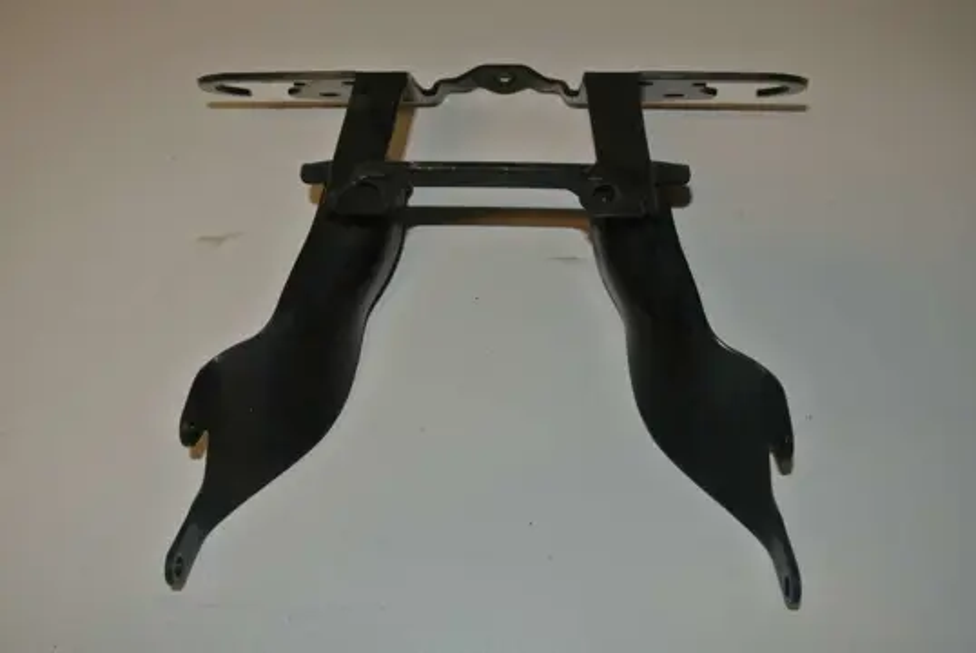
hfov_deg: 53.1
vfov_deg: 37.0
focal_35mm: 36
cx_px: 488
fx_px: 977
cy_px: 326
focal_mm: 13.6
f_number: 4
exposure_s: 1/60
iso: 200
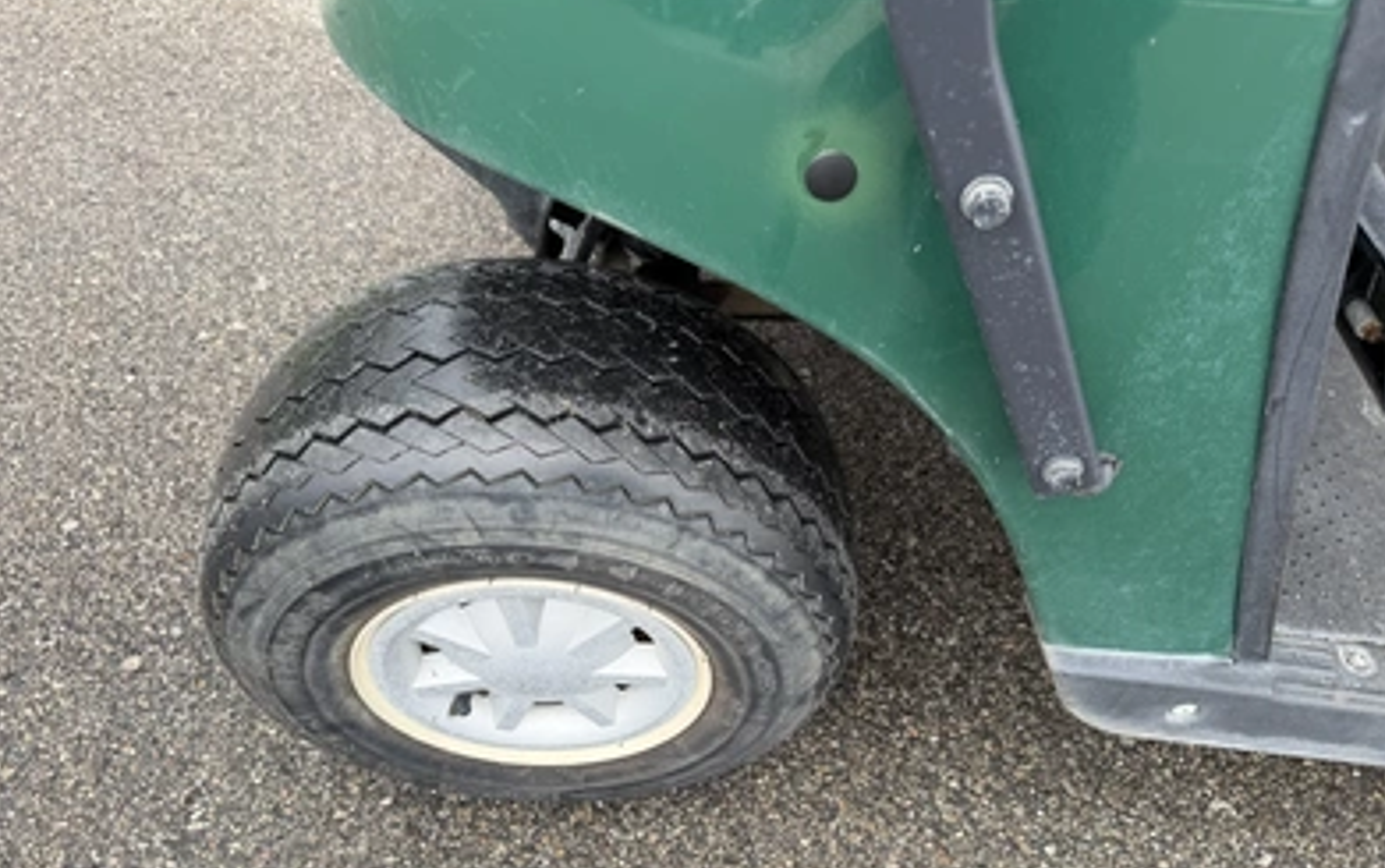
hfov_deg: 70.4
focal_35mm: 26
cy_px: 510
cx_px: 705
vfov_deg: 47.5
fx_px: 982
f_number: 1.78
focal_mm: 6.76
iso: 80
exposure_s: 1/497
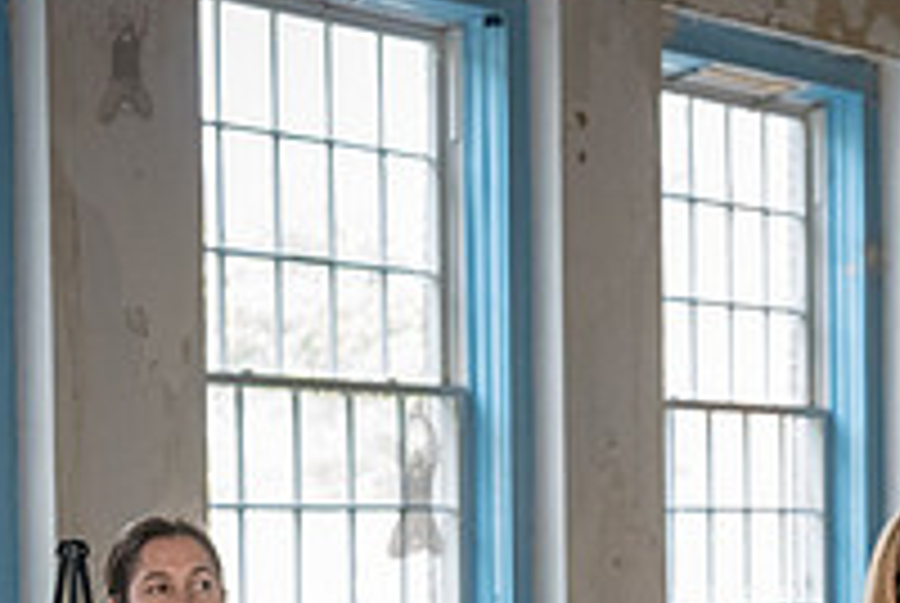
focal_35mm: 139
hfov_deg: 14.4
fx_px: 3480
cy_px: 695
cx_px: 994
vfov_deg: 9.8
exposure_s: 1/640
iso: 5000
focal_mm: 48
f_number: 4.5
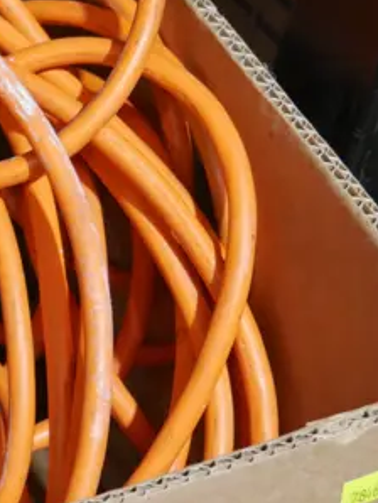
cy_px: 210
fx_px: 2297
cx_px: -363
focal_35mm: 158
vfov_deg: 12.5
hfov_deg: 8.9
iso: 1000
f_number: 5.1
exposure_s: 1/60
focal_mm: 23
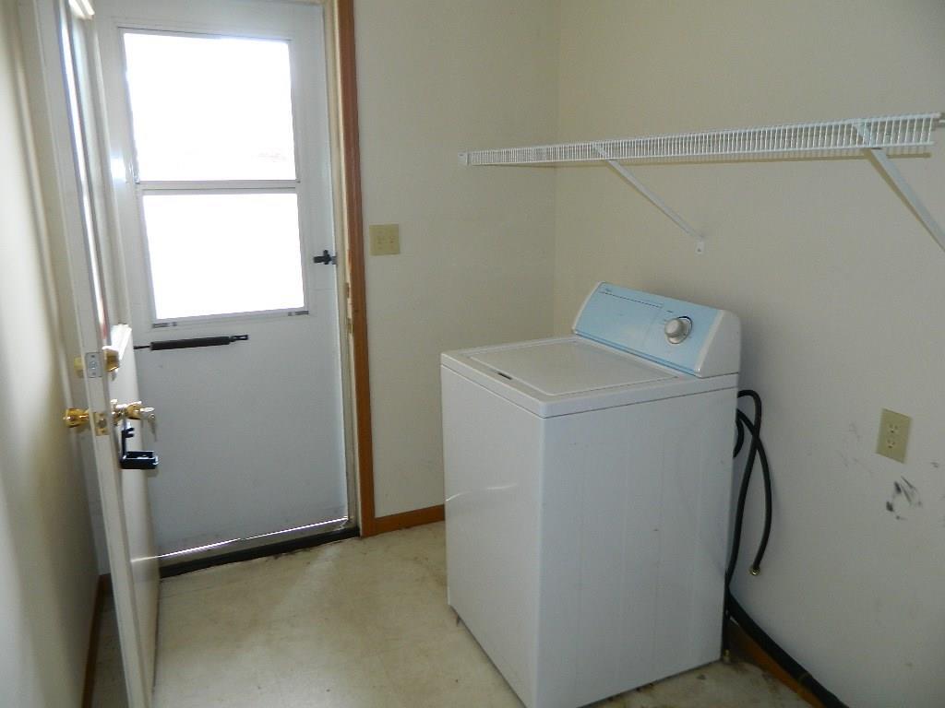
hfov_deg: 69.4
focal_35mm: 25
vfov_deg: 54.9
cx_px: 472
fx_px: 682
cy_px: 354
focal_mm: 4.5
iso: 125
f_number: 3.1
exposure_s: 1/30
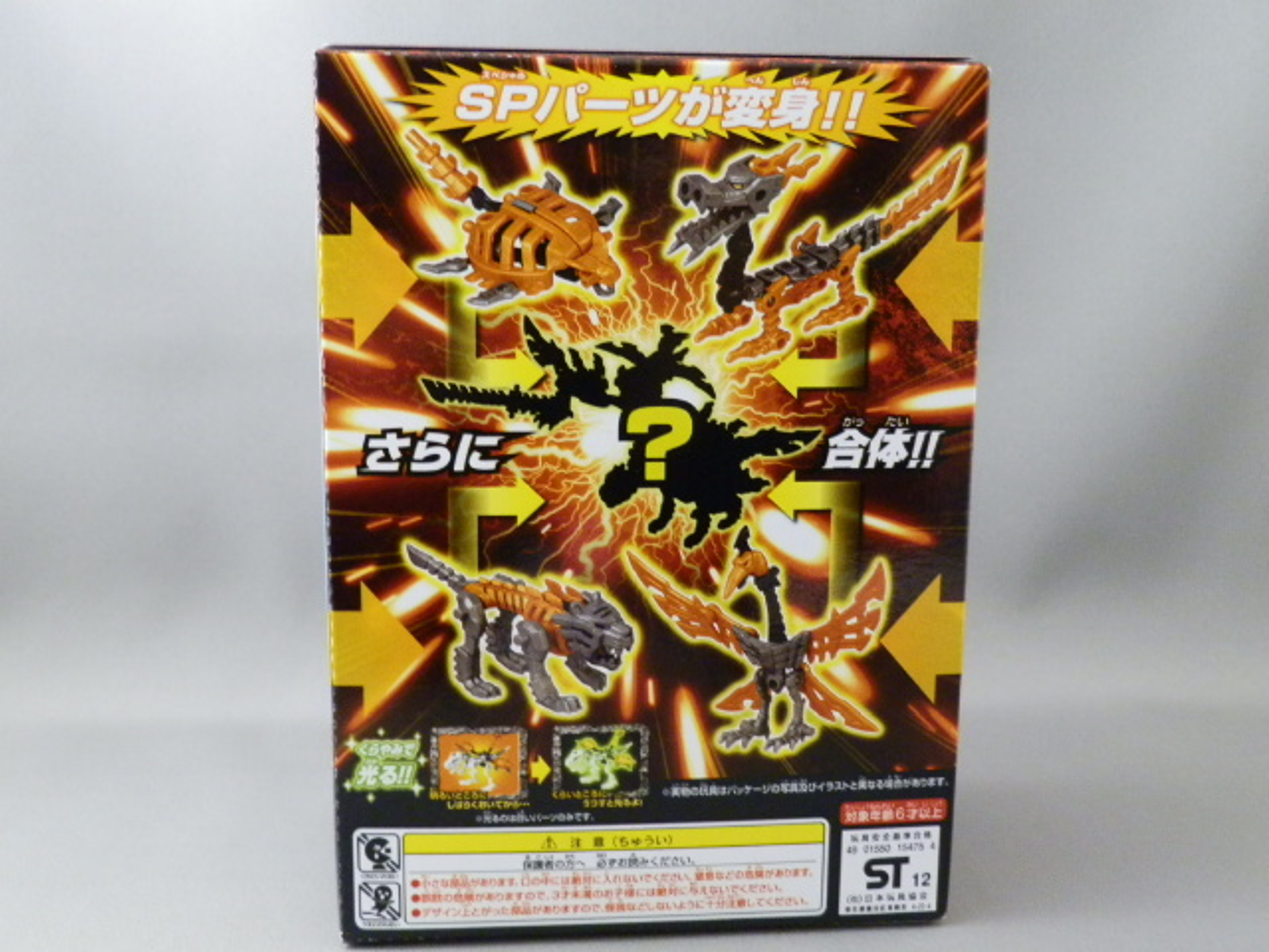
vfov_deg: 41.8
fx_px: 1246
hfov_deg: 54.0
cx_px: 634
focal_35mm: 34
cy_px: 476
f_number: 3.5
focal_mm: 6.17
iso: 400
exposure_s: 1/8
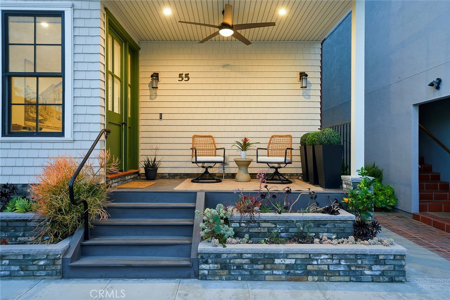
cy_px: 150
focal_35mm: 22
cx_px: 225
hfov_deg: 78.6
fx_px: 275
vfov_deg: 57.2
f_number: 5
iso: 800
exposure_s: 1/40
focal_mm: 22
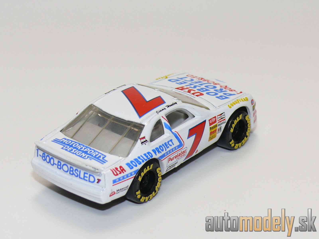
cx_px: 160
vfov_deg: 13.7
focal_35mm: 108
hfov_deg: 18.2
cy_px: 120
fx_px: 995
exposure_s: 1/30
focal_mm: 13.8
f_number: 4
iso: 100
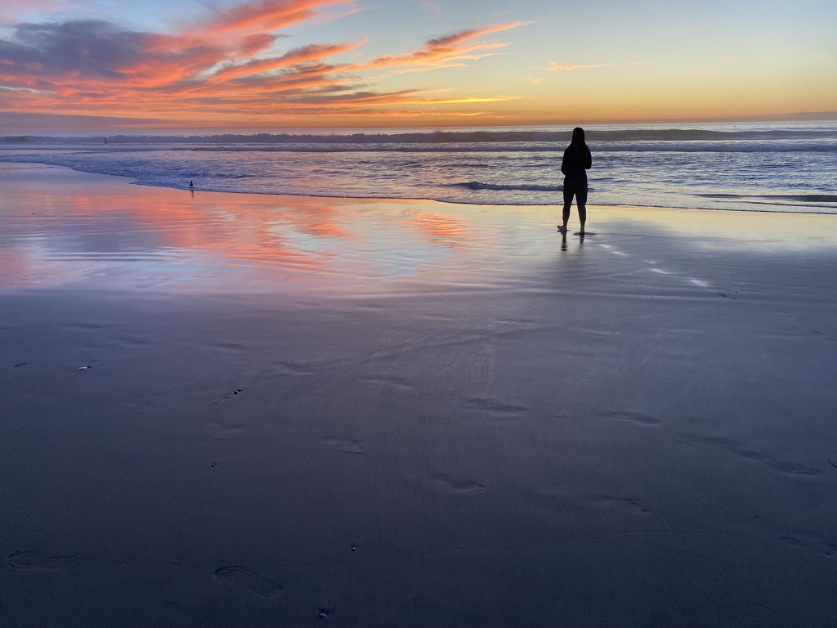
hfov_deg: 67.3
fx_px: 629
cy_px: 314
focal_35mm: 26
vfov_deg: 53.1
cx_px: 418
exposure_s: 1/121
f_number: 1.8
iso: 80
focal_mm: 4.25
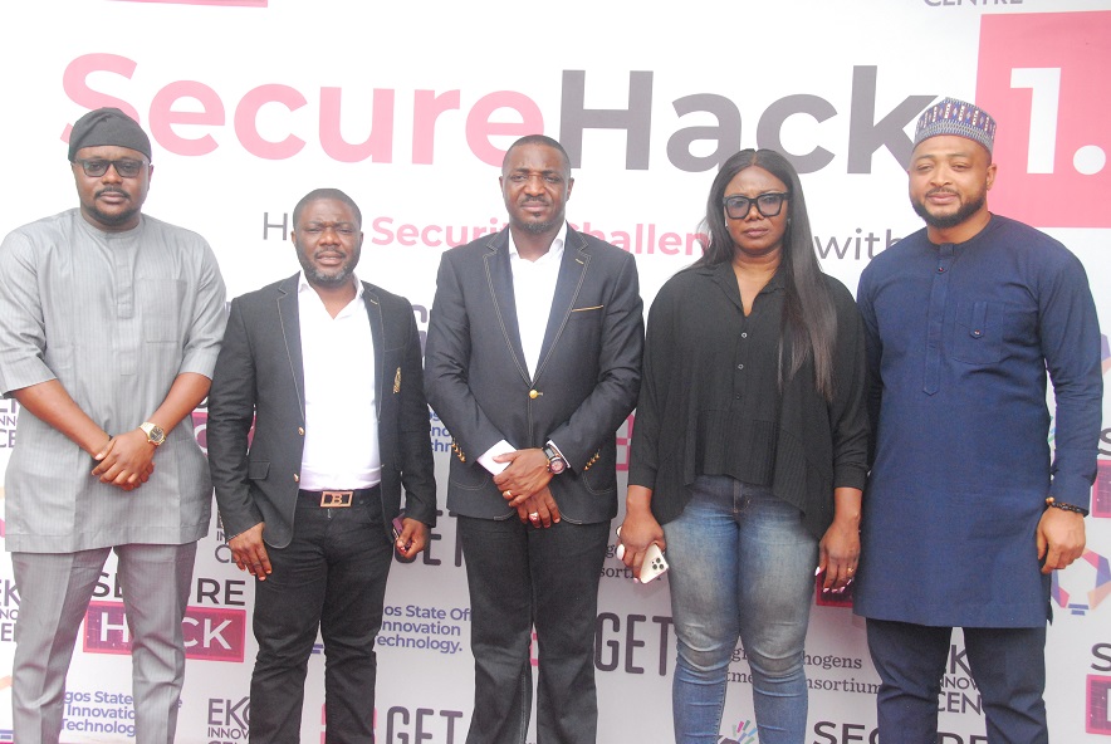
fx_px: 1576
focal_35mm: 51
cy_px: 372
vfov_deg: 26.6
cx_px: 556
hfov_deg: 38.8
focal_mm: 34
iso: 1600
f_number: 7.1
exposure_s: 1/400
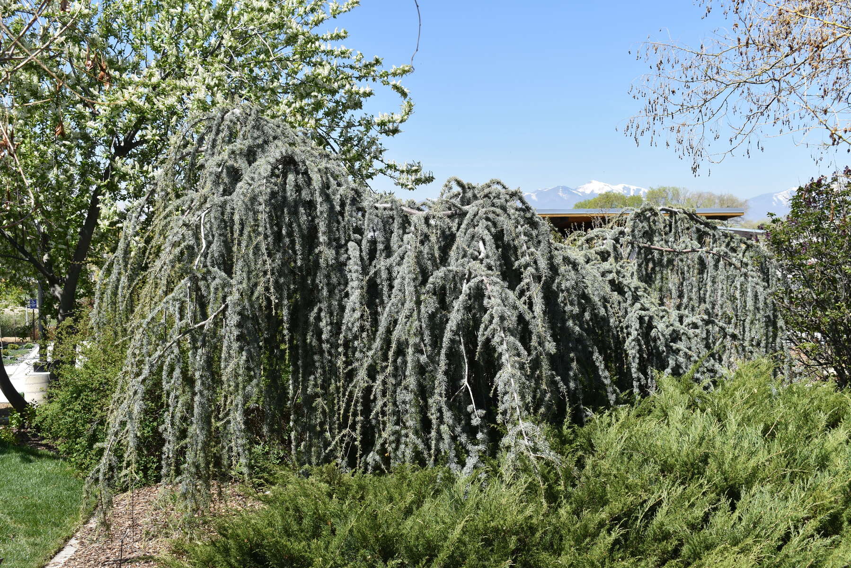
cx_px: 426
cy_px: 284
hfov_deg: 43.6
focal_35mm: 45
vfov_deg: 29.9
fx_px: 1064
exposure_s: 1/250
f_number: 8
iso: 125
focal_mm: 30
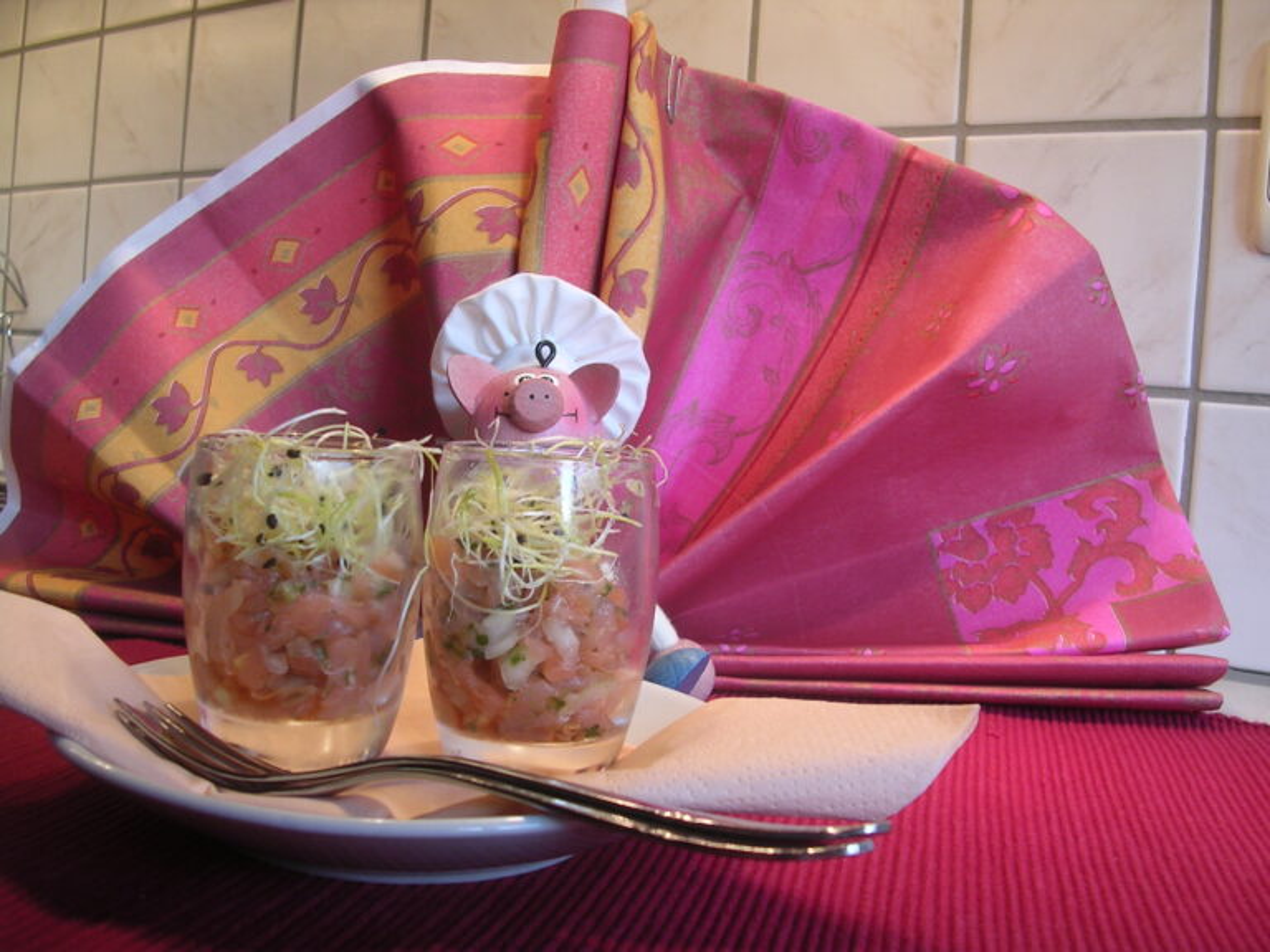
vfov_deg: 37.7
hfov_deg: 49.0
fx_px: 1394
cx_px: 635
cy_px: 476
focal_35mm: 38
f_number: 2.8
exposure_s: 1/53.5
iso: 100
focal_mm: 5.8
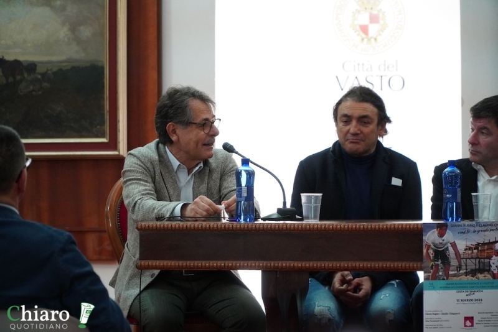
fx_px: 2179
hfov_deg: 13.0
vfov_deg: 8.7
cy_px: 166
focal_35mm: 158
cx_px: 249
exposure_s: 1/60
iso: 4000
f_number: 4
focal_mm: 105
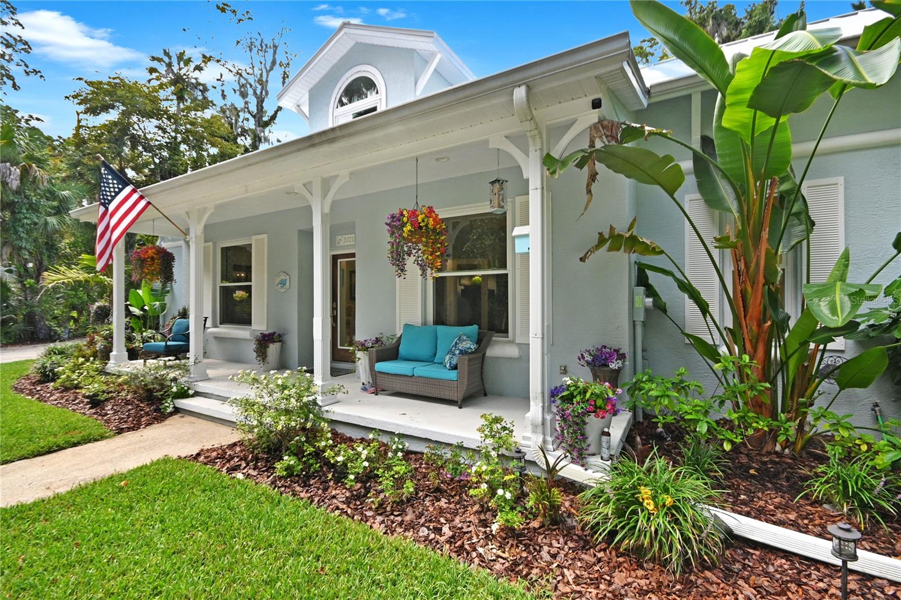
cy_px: 300
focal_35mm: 15
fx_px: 375
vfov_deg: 77.3
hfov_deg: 100.4
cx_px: 450
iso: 1000
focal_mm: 10
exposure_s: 1/320
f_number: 9
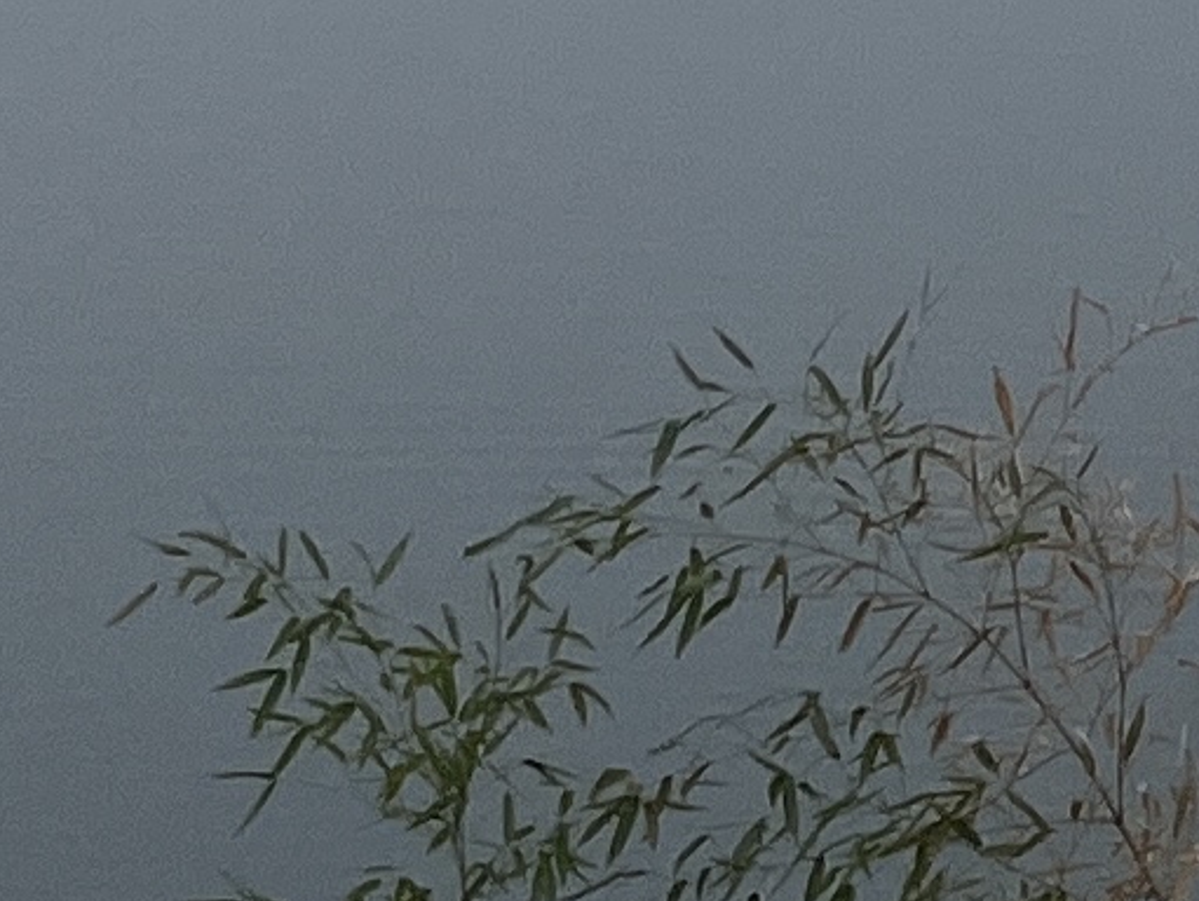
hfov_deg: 8.6
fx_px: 7106
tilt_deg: +4.0
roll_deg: -0.1
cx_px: 3078
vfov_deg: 6.5
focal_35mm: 205
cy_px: -1992
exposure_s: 1/2825
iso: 50
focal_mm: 5.1
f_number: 1.6
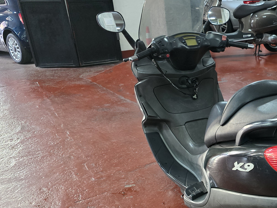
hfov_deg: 37.7
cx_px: 263
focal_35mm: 46
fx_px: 368
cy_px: 158
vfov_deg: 30.9
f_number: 1.7
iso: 1250
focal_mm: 6.3
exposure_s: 1/100
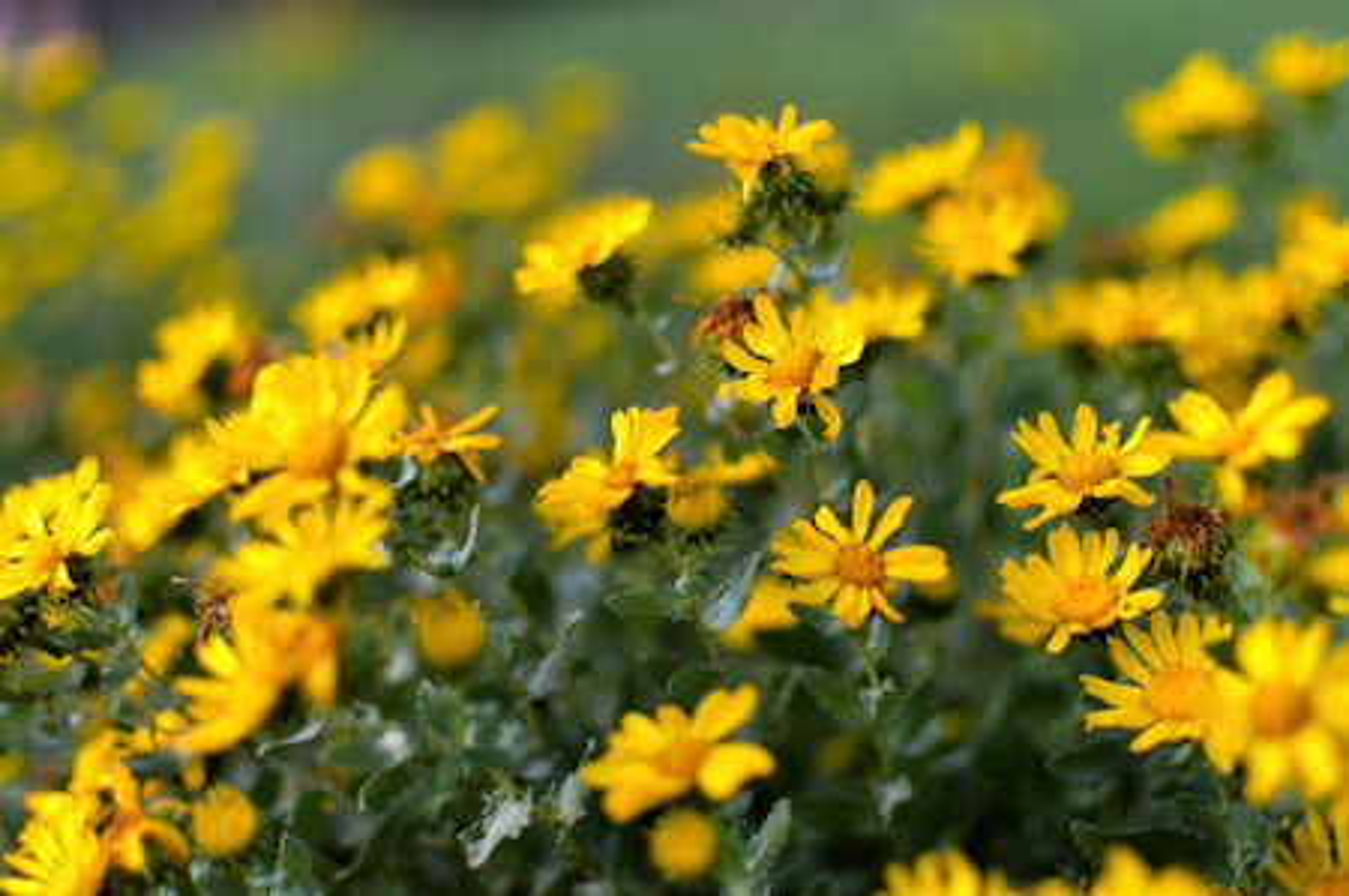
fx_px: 1965
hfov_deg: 37.9
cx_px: 674
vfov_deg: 25.7
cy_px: 448
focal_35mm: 52
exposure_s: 1/3200
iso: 200
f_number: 1.8
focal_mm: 35
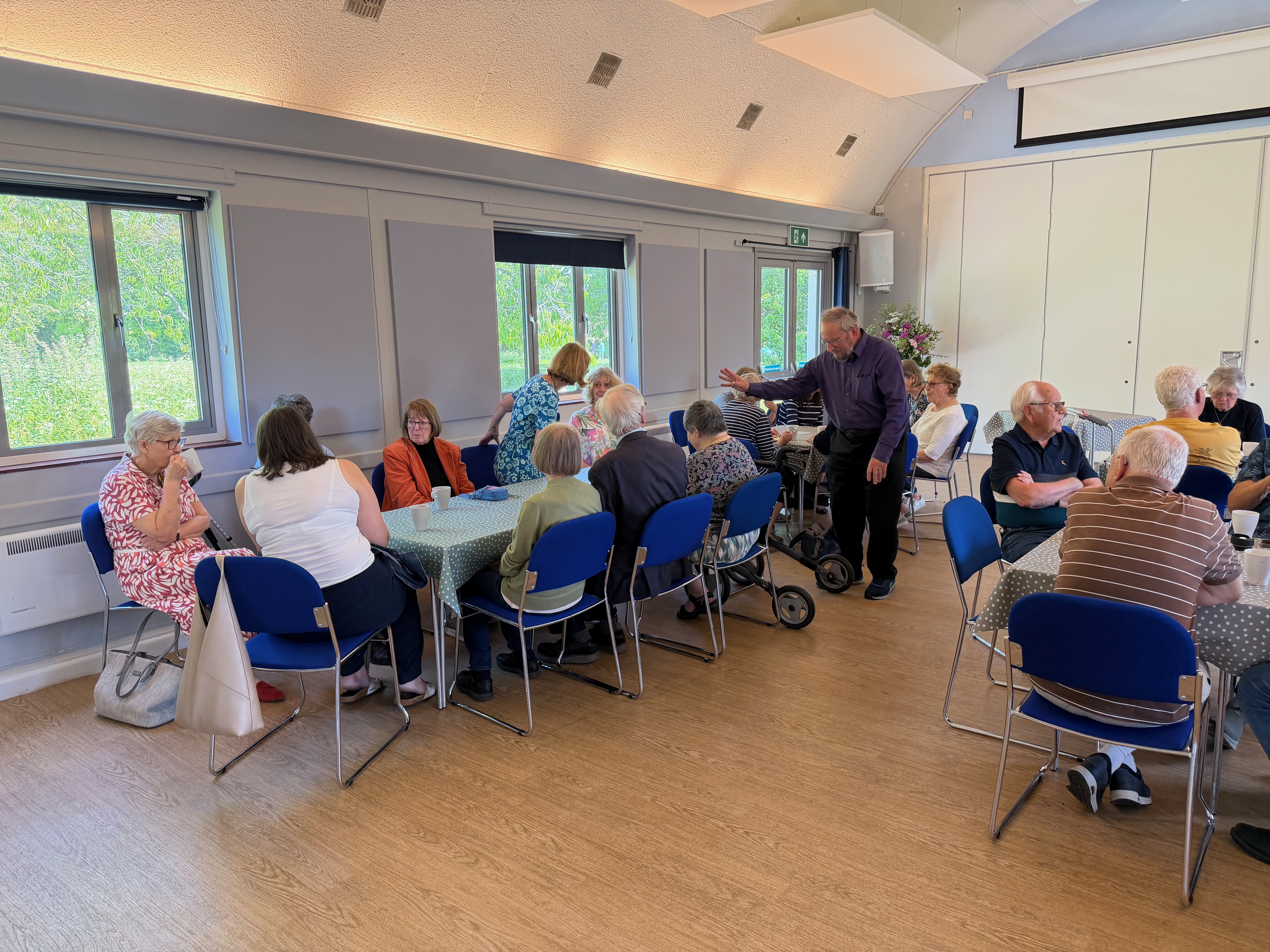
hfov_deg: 71.6
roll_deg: +1.0
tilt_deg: -9.0
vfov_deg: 56.8
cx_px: 635
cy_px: 476
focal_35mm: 24
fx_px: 881
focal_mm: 6.76
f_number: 1.78
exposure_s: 1/100
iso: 125
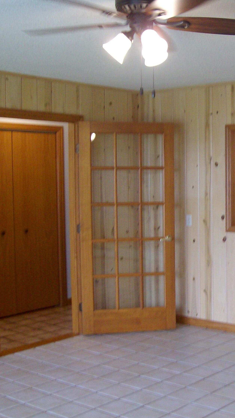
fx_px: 565
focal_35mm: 51
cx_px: 215
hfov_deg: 22.9
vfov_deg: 40.6
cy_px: 209
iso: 156
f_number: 2.8
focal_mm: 5.8
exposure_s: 1/40
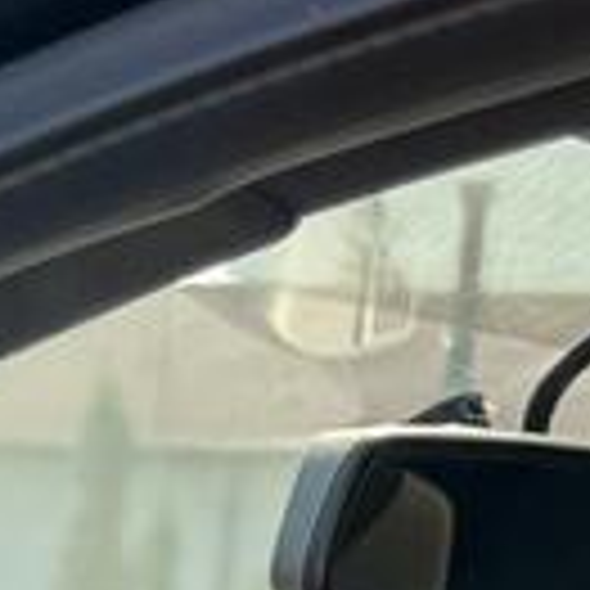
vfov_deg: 7.0
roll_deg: -1.7
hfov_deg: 8.1
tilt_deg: -21.2
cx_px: -455
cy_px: 2130
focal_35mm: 208
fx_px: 4011
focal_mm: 6.76
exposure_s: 1/436
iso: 80
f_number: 1.78
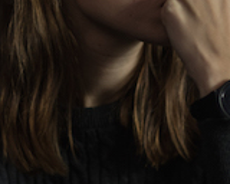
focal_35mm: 294
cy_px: 76
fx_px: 2001
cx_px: 78
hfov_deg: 6.6
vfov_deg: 5.3
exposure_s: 1/60
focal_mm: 50
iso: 320
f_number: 1.4
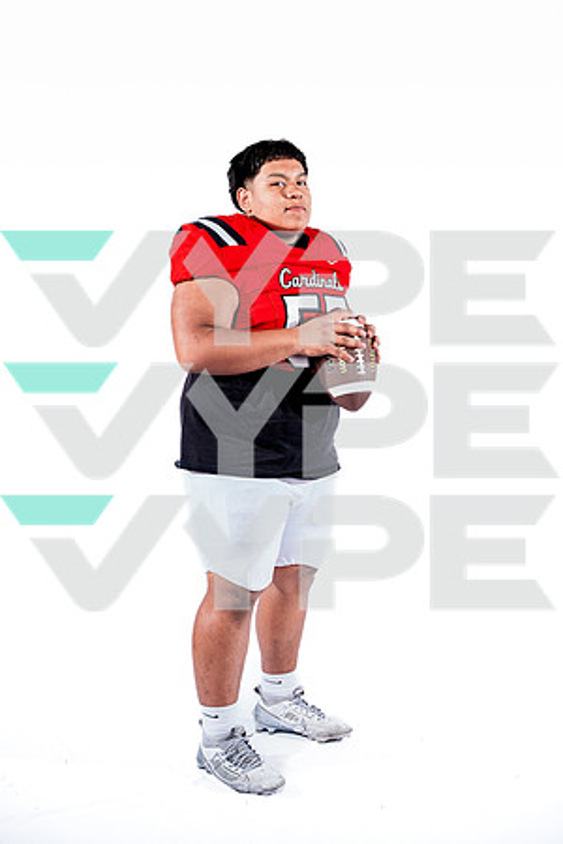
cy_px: 422
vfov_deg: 45.2
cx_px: 282
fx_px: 1013
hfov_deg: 31.1
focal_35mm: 43
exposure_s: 1/250
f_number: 4
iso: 250
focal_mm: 43.2
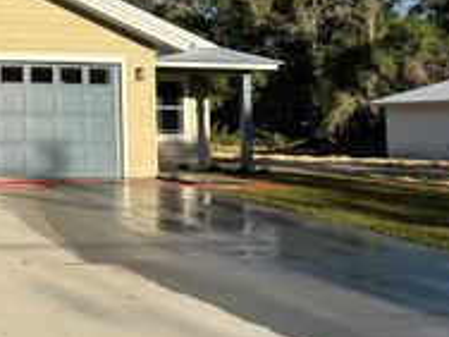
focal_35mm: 64
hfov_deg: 27.3
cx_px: -64
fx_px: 830
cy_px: 35
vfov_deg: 22.4
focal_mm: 6.76
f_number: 1.78
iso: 80
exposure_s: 1/4310
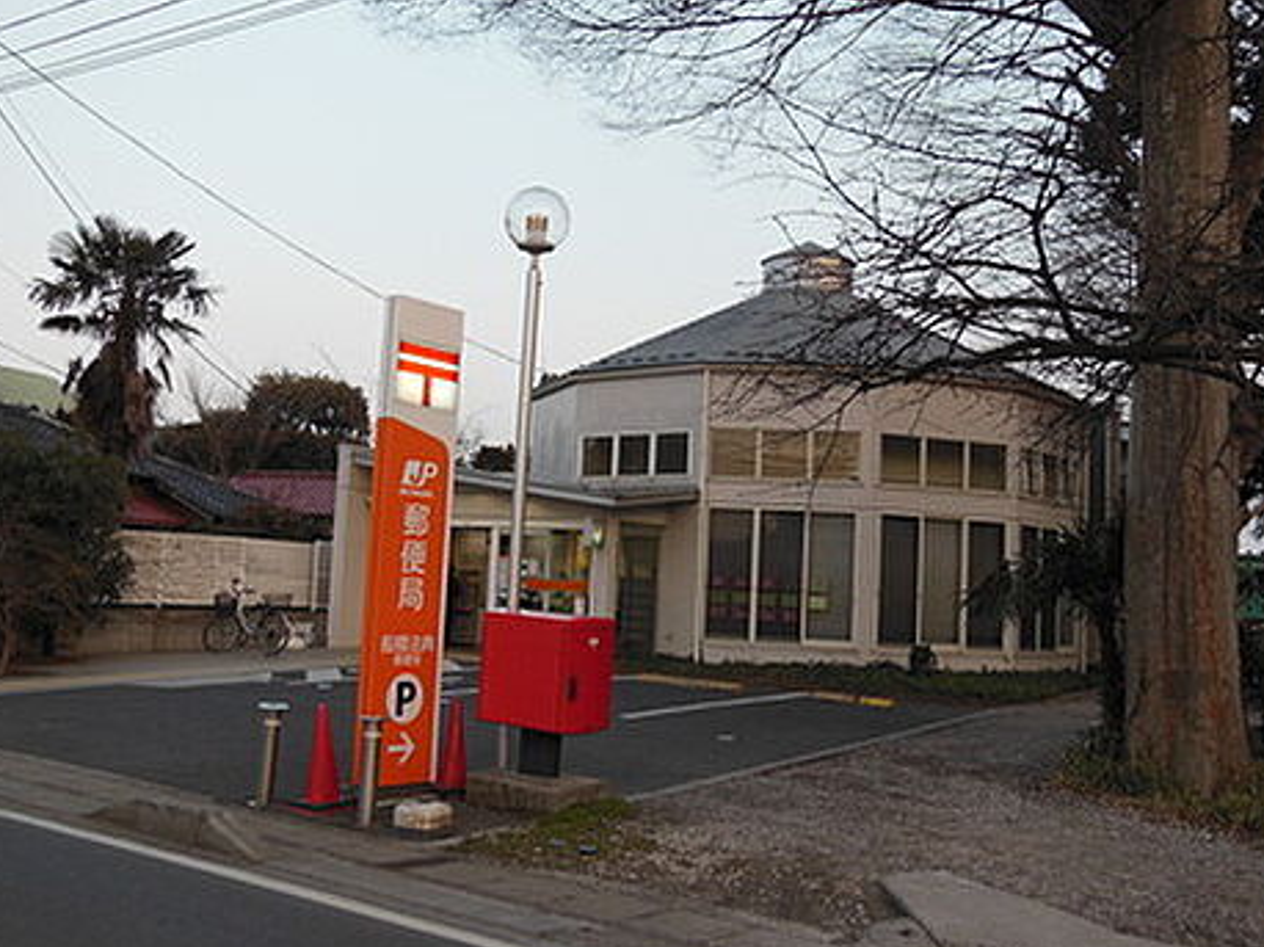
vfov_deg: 37.7
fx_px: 1387
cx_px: 632
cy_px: 456
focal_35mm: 38
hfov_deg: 49.0
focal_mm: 5.2
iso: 125
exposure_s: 1/80
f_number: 3.7
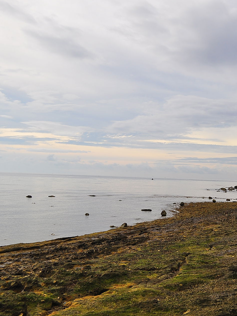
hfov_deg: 29.6
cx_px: 188
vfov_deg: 39.7
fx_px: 438
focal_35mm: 48
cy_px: 157
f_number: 5
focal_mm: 22
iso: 200
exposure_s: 1/640
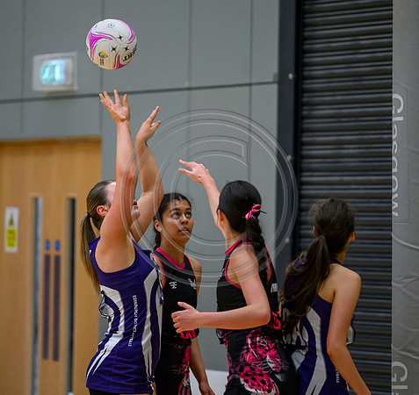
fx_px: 3376
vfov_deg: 6.7
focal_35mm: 254
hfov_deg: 7.1
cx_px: 170
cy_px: 197
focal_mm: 200
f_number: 2.8
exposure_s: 1/1250
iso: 5000
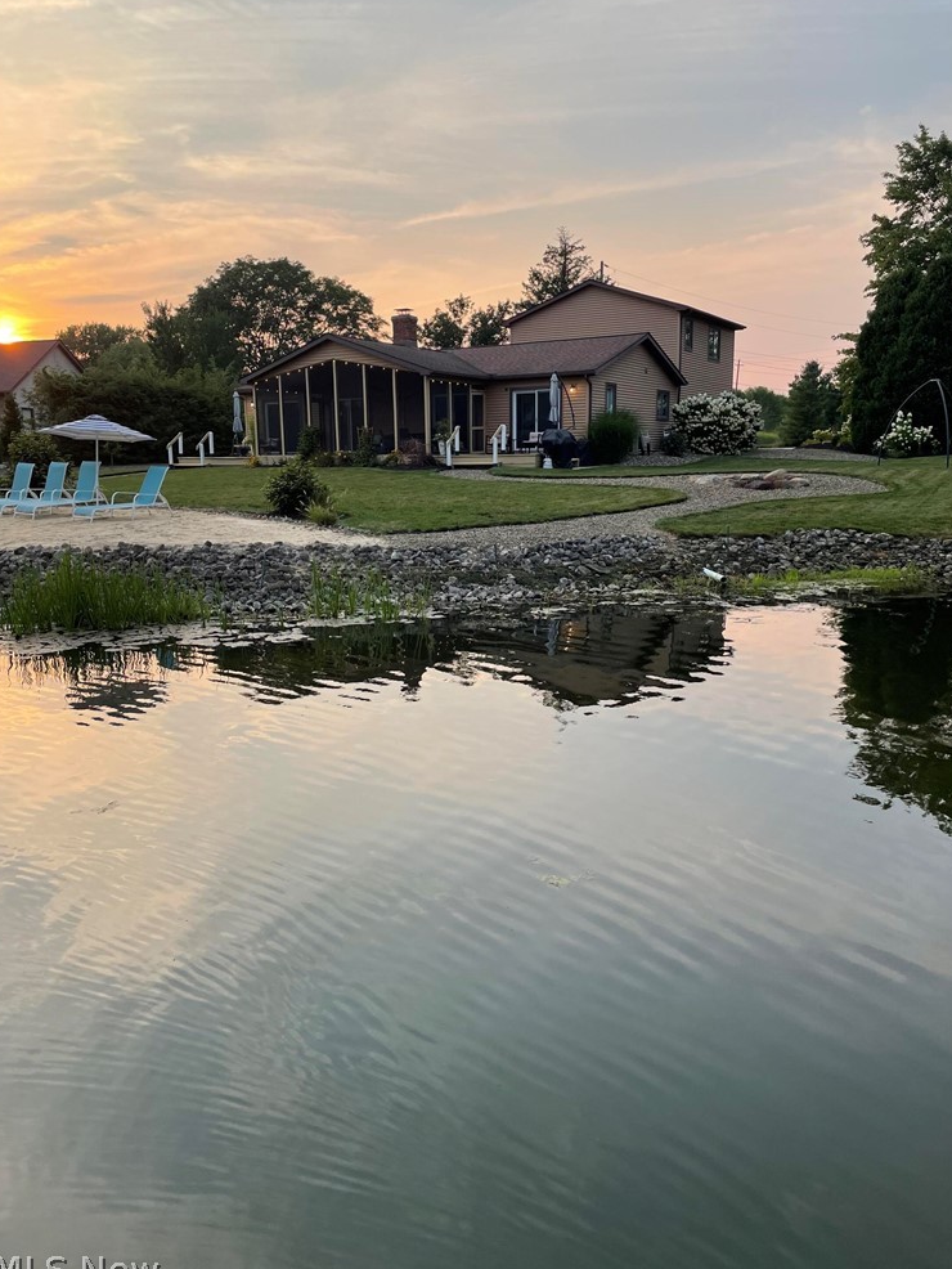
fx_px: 990
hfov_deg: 51.4
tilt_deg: -10.0
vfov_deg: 65.3
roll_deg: +1.7
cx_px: 476
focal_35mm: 27
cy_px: 641
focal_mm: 4.2
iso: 32
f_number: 1.6
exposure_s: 1/569
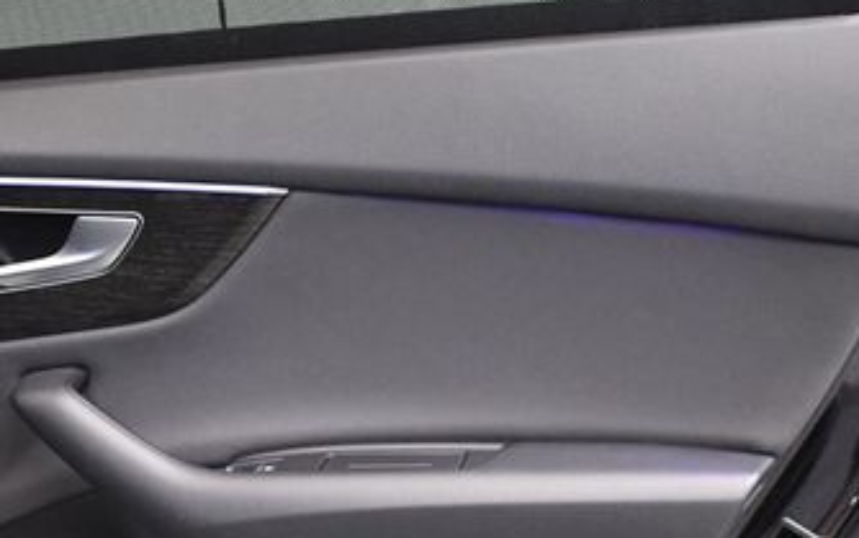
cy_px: 474
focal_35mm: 78
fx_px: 1827
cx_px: 288
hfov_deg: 26.3
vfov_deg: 16.5
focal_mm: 27
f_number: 4
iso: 5000
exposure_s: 1/60
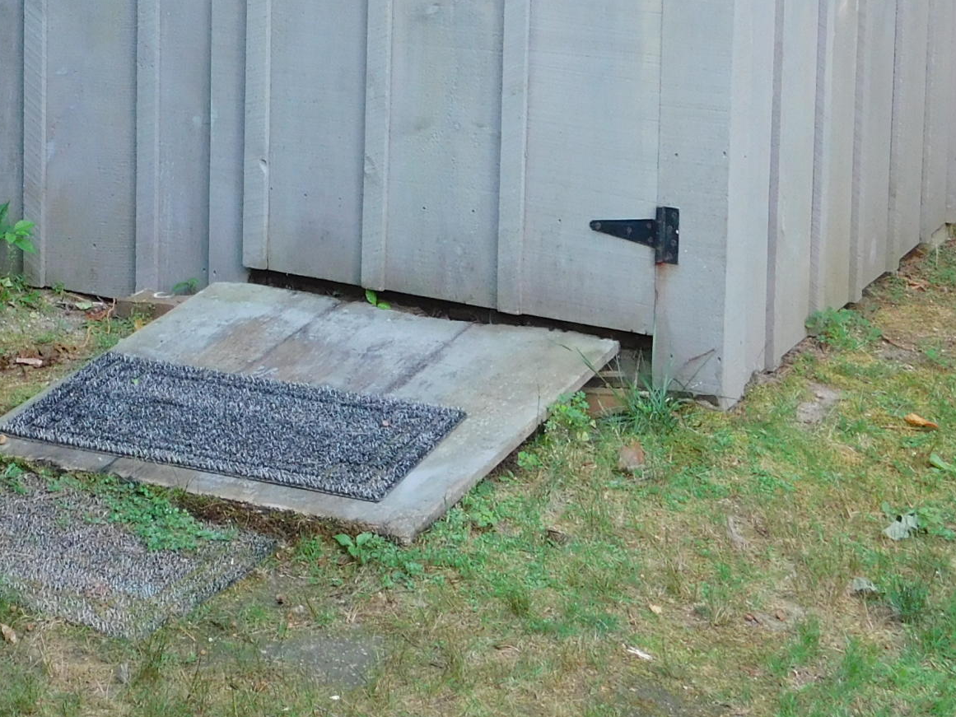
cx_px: 39
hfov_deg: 20.5
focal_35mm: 93
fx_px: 2569
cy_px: -183
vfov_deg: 15.2
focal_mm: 6.3
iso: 180
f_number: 3.5
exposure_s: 1/30
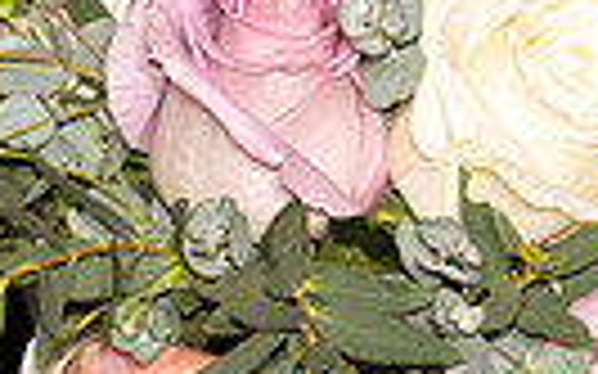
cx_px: 184
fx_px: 30170
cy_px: 203
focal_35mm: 1852
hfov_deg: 1.1
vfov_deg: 0.7
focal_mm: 300
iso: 1000
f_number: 9
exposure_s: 1/160
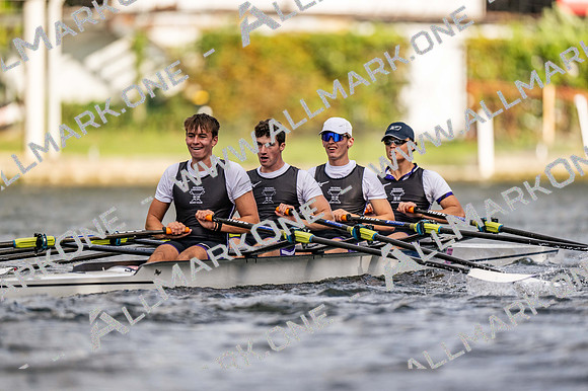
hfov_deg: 3.4
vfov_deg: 2.3
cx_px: 294
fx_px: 9796
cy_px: 196
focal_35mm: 600
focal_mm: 600
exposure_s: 1/2500
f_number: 4
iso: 250
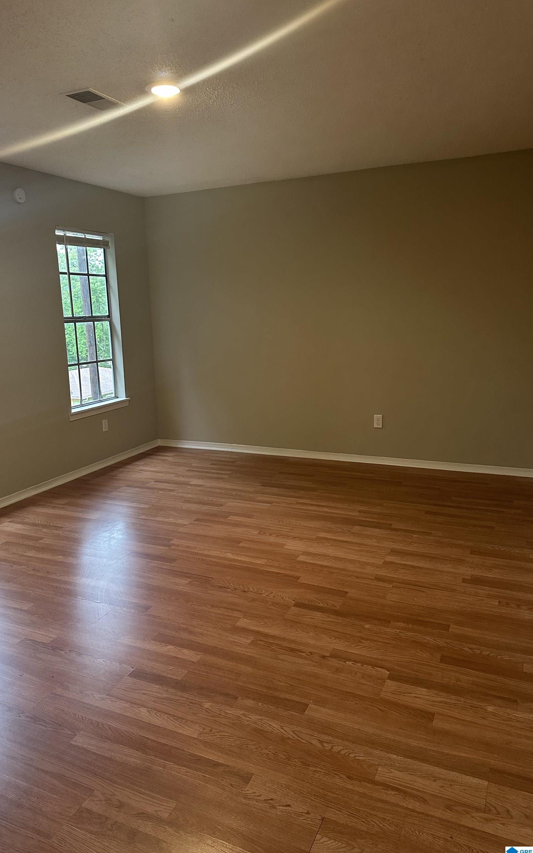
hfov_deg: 47.4
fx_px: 604
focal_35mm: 26
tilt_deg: -11.0
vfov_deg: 70.4
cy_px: 428
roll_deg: +1.9
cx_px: 224
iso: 320
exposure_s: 1/60
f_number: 1.78
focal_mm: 6.86
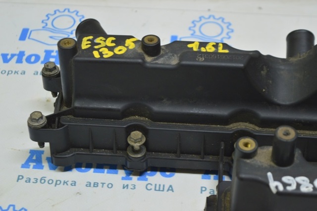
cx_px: 158
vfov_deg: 16.5
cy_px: 106
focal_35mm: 82
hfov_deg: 24.6
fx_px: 726
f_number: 5.6
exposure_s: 1/20
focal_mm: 55
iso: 400
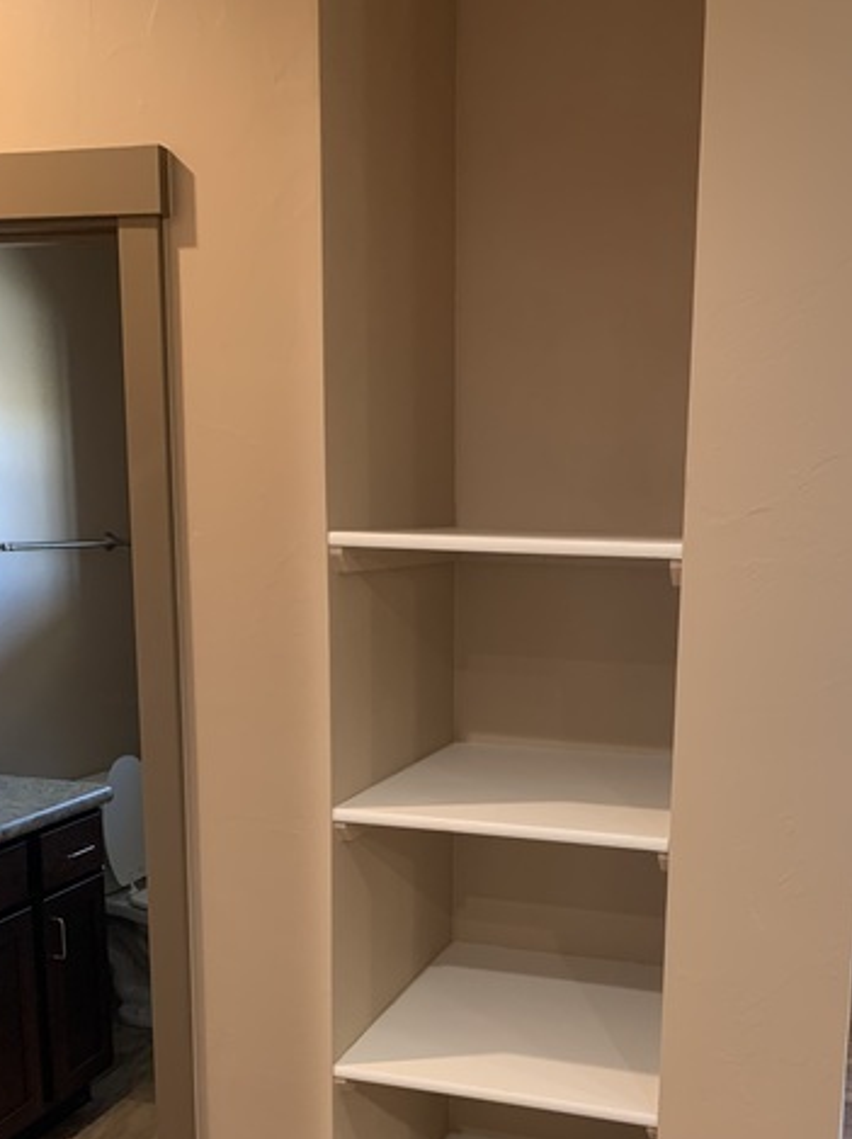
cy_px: 769
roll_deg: -2.0
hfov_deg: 38.2
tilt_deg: -9.6
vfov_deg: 49.2
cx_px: 570
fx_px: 1216
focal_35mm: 37
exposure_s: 1/60
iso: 160
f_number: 1.8
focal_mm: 4.25
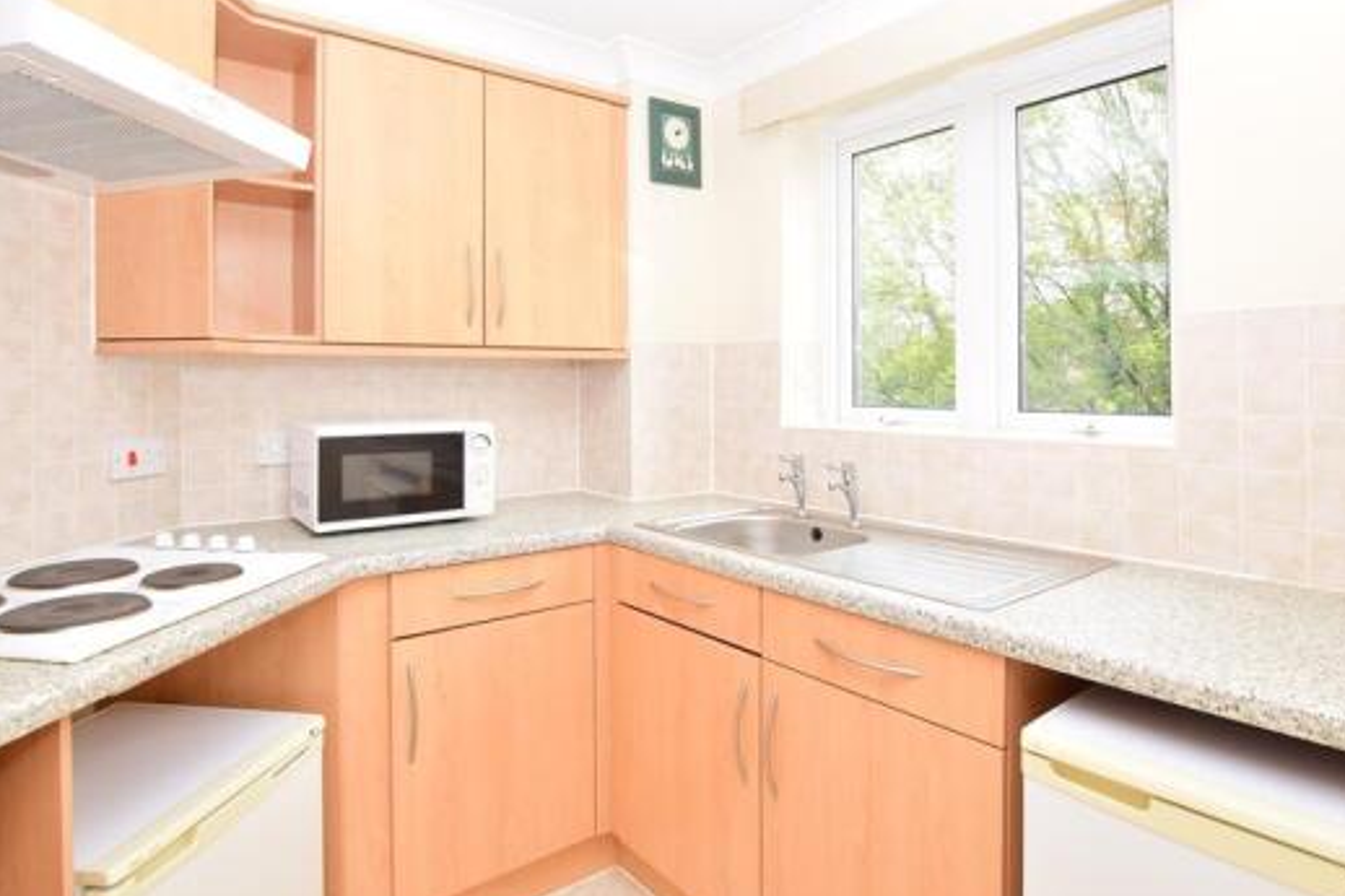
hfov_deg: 86.9
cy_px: 373
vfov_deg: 64.1
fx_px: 710
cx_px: 675
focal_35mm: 19
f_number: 8
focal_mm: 10
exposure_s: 1/40
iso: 1000
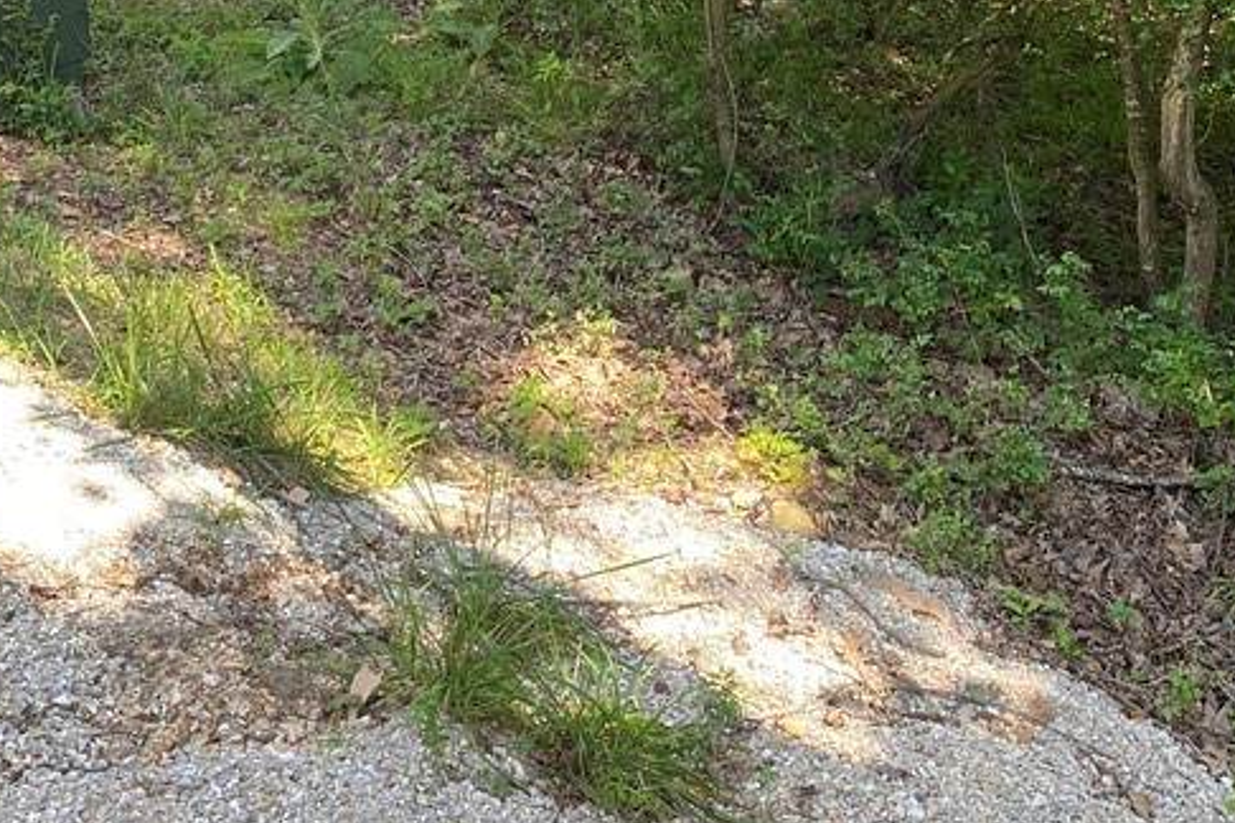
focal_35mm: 57
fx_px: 1955
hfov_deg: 35.1
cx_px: 612
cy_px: -224
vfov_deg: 21.6
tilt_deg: -6.5
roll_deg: +2.9
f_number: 1.8
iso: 32
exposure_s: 1/135
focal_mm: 4.25
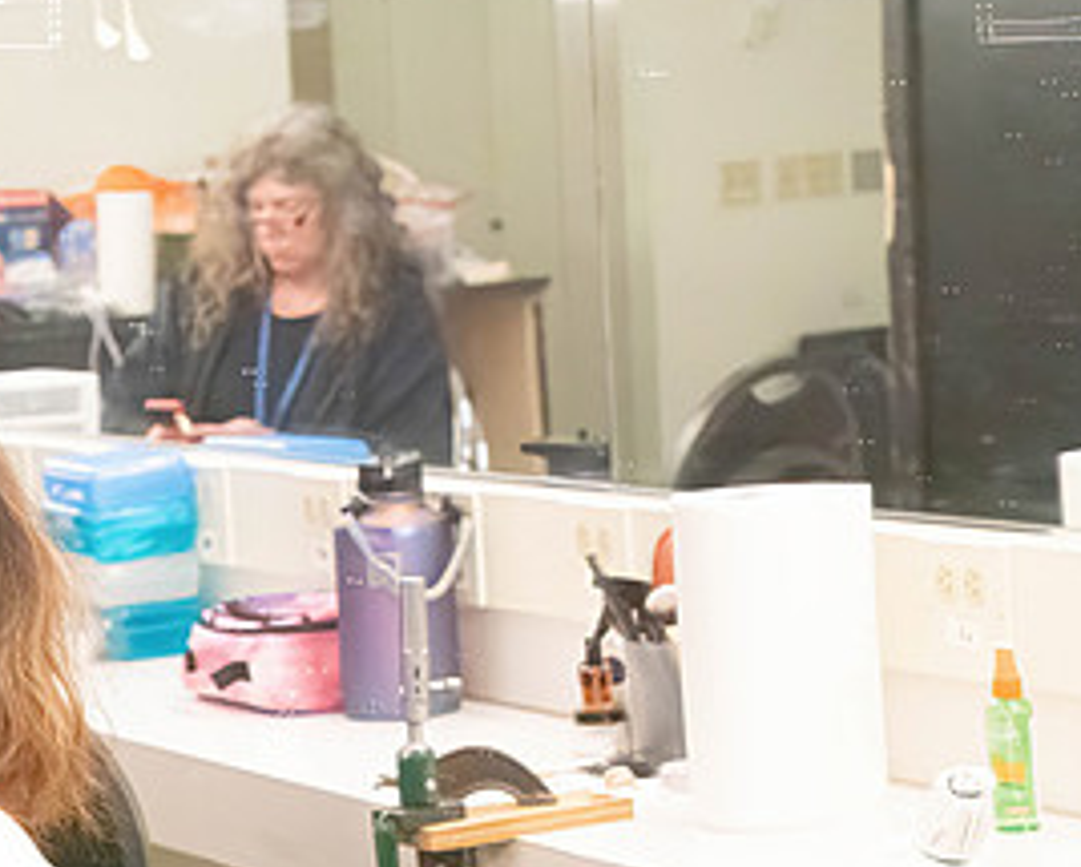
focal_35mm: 142
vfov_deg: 10.9
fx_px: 4548
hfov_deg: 13.3
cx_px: -52
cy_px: 559
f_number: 9
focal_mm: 70
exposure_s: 1/500
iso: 16000
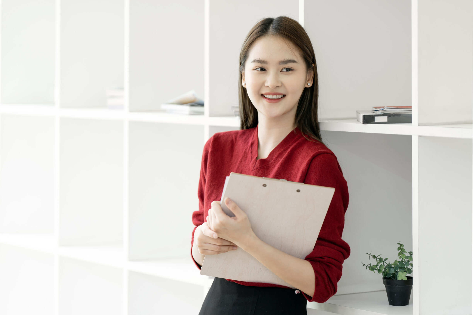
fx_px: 1642
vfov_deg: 11.0
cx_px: 236
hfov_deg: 16.4
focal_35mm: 125
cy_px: 158
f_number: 2.8
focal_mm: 125
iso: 320
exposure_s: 1/125
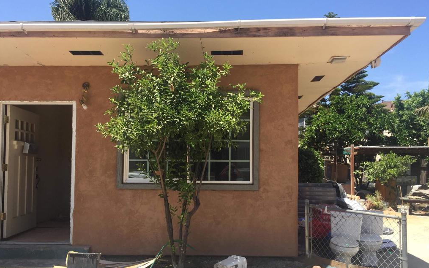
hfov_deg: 61.2
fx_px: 363
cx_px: 214
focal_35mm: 31
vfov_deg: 40.5
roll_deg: -0.4
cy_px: 156
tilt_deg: +0.6
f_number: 2.2
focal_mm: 4.15
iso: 32
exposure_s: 1/1130
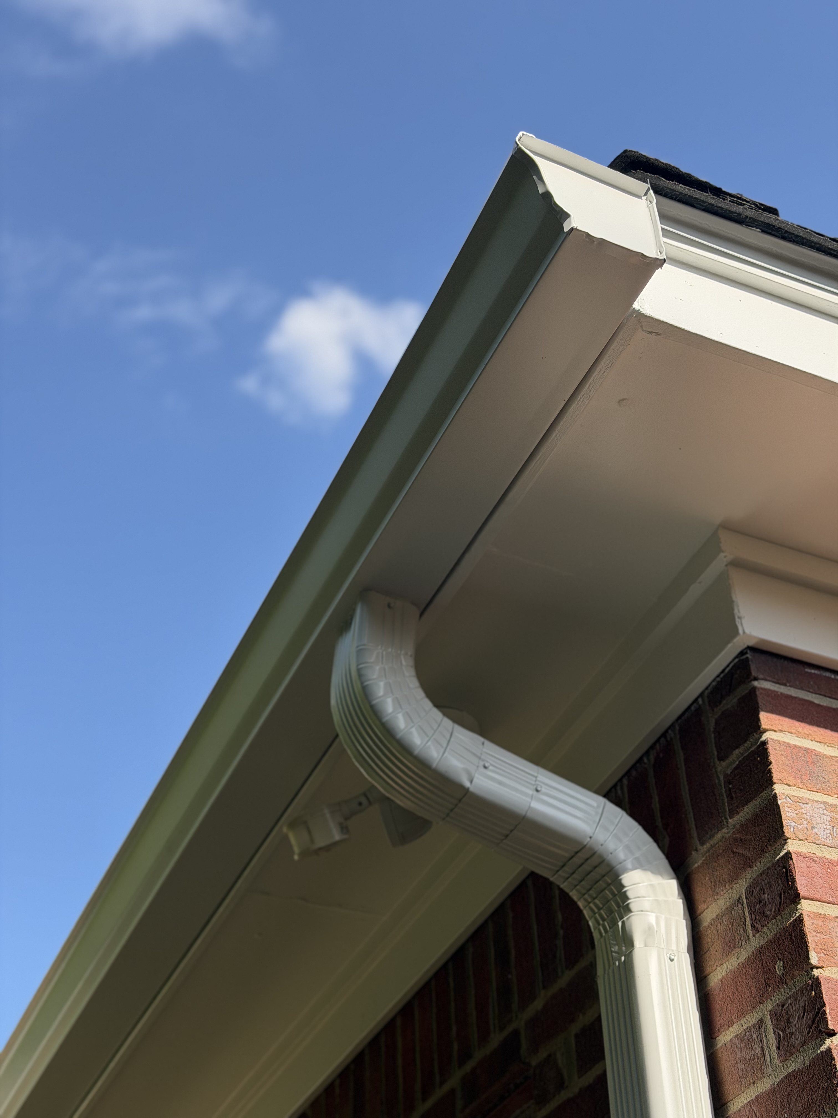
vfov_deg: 39.7
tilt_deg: +39.7
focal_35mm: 48
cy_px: 559
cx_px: 419
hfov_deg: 30.3
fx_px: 1549
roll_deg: +1.0
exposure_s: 1/2415
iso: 100
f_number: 1.78
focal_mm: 6.76
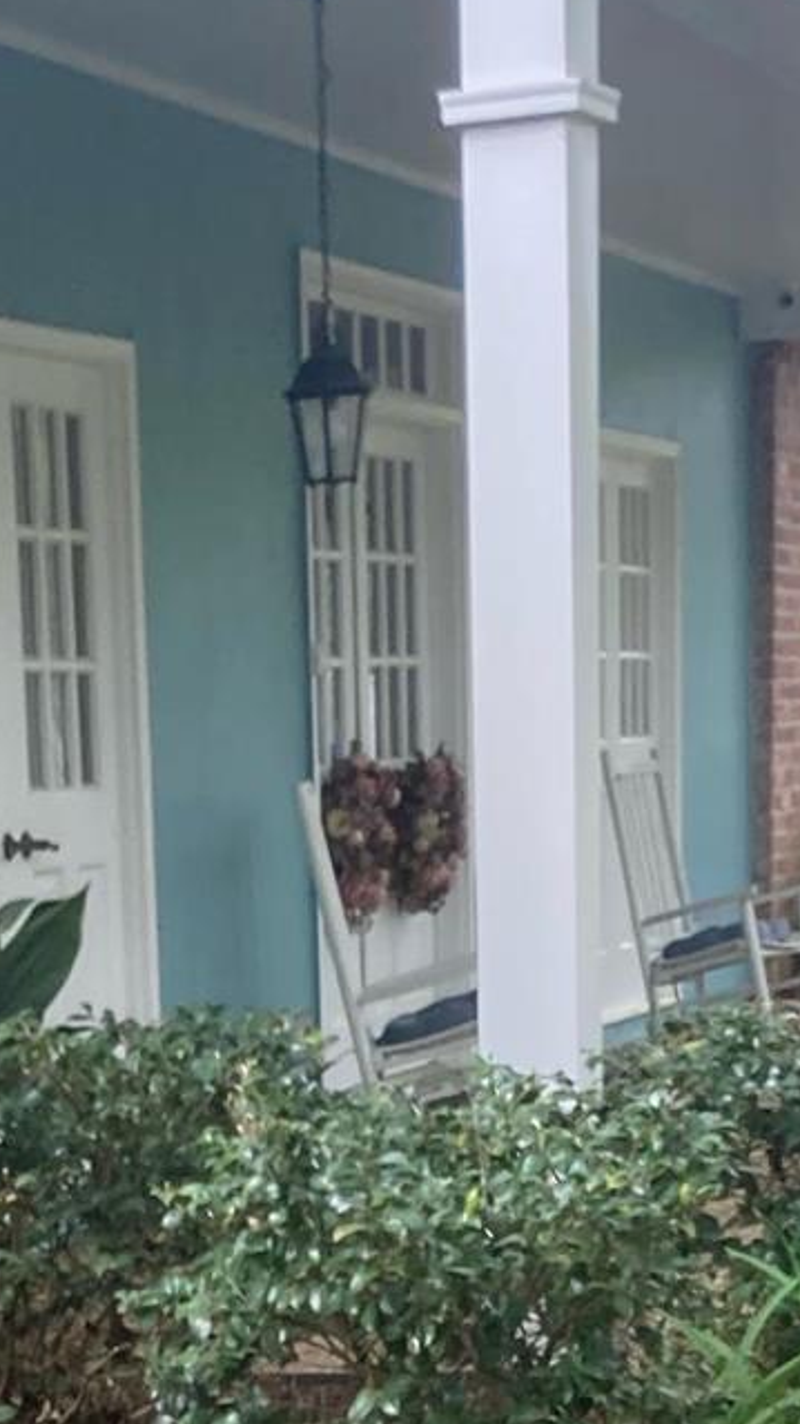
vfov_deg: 17.7
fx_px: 4152
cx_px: -71
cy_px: 2039
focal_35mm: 110
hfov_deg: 10.9
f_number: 1.8
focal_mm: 3.99
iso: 80
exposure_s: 1/71
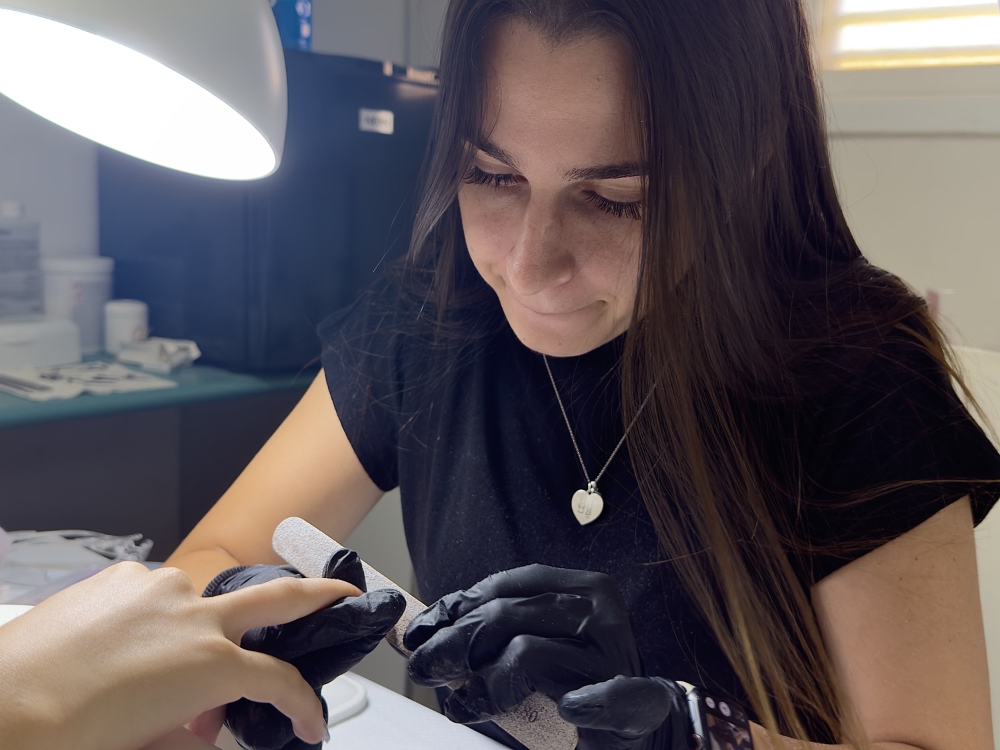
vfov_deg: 37.7
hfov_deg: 49.0
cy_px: 375
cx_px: 500
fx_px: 1098
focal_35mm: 38
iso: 125
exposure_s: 1/100
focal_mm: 6.76
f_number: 1.78
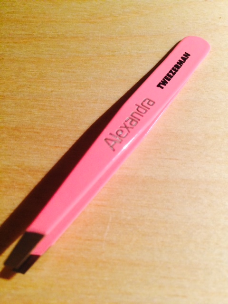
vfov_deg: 61.7
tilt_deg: -62.7
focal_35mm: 29
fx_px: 255
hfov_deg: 48.2
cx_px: 114
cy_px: 152
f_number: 2.2
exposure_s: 1/33
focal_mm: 4.15
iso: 250
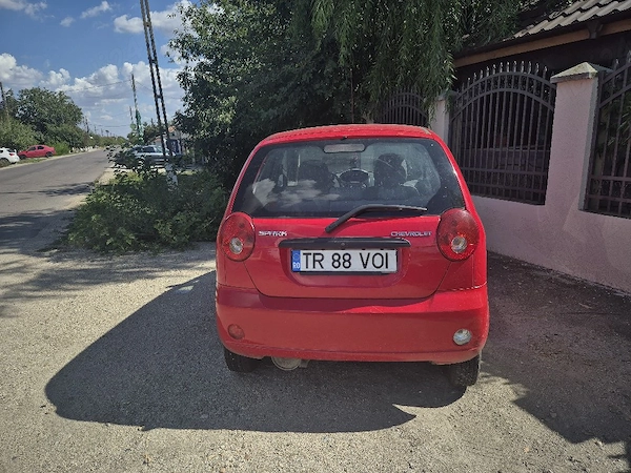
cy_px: 236
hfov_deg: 73.9
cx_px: 316
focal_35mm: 23
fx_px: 419
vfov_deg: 58.9
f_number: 1.8
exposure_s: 1/1250
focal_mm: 5.4
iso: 25
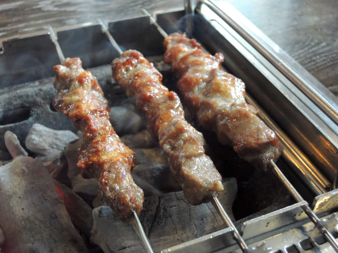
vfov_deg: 29.1
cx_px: 169
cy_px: 126
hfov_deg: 38.2
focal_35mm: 50
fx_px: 488
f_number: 3.7
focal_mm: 9
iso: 1600
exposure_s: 1/60
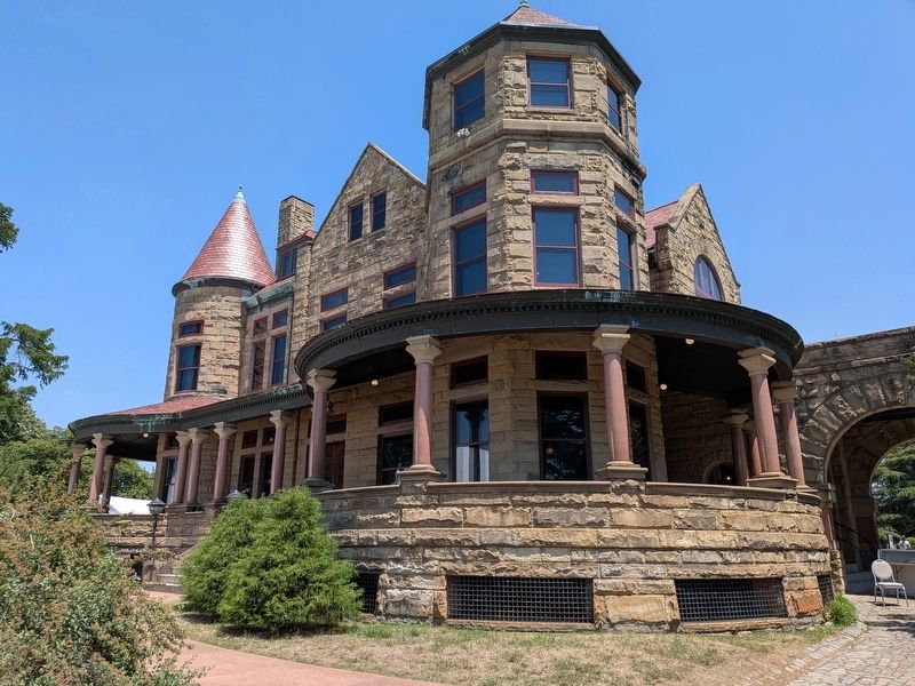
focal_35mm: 24
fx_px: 634
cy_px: 343
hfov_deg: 71.6
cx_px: 458
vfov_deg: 56.8
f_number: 1.7
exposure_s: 1/1232
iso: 27
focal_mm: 4.53
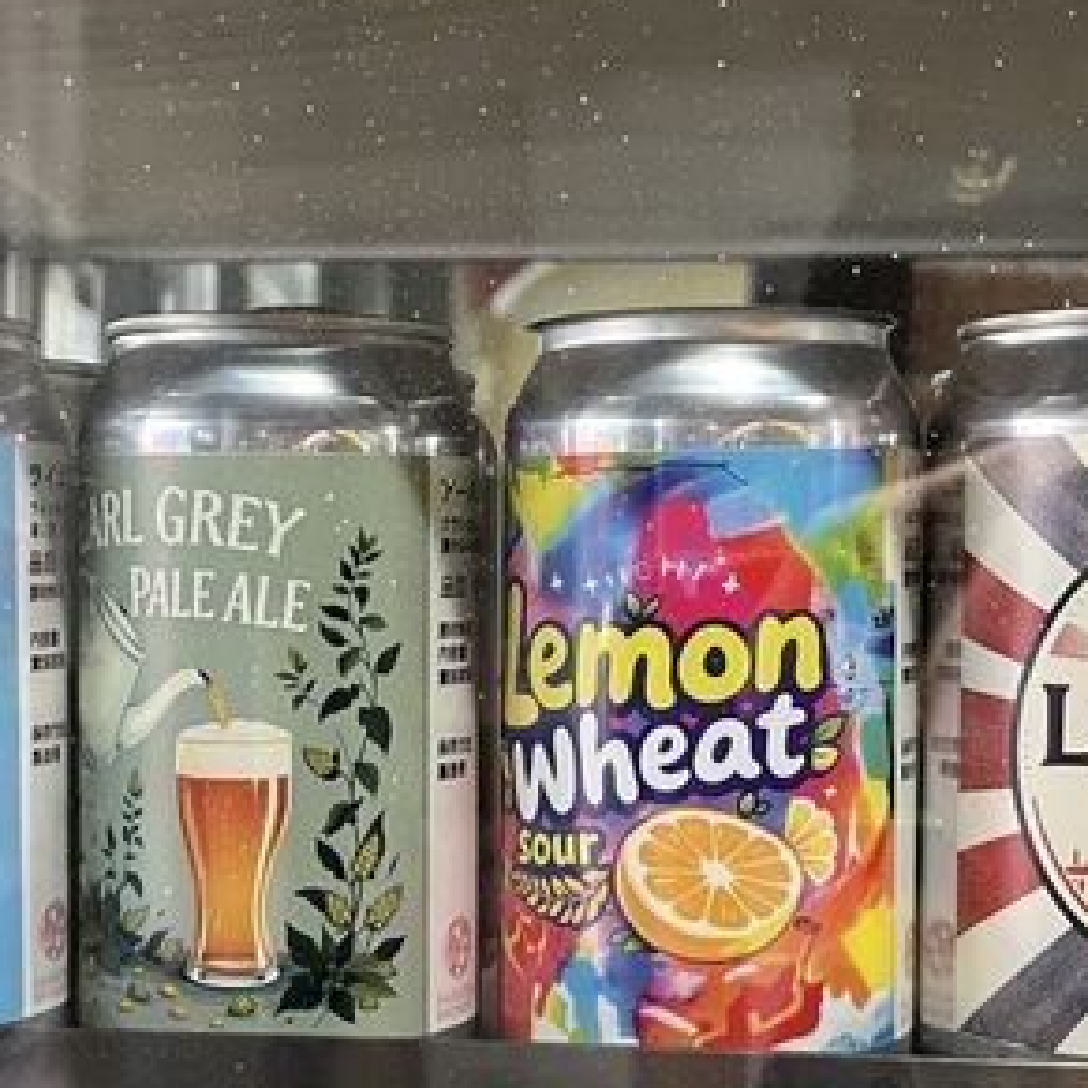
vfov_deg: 28.5
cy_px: 658
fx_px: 2134
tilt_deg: -0.9
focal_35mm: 60
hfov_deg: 28.6
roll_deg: -0.5
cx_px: 464
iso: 160
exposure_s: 1/50
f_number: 1.6
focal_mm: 5.1
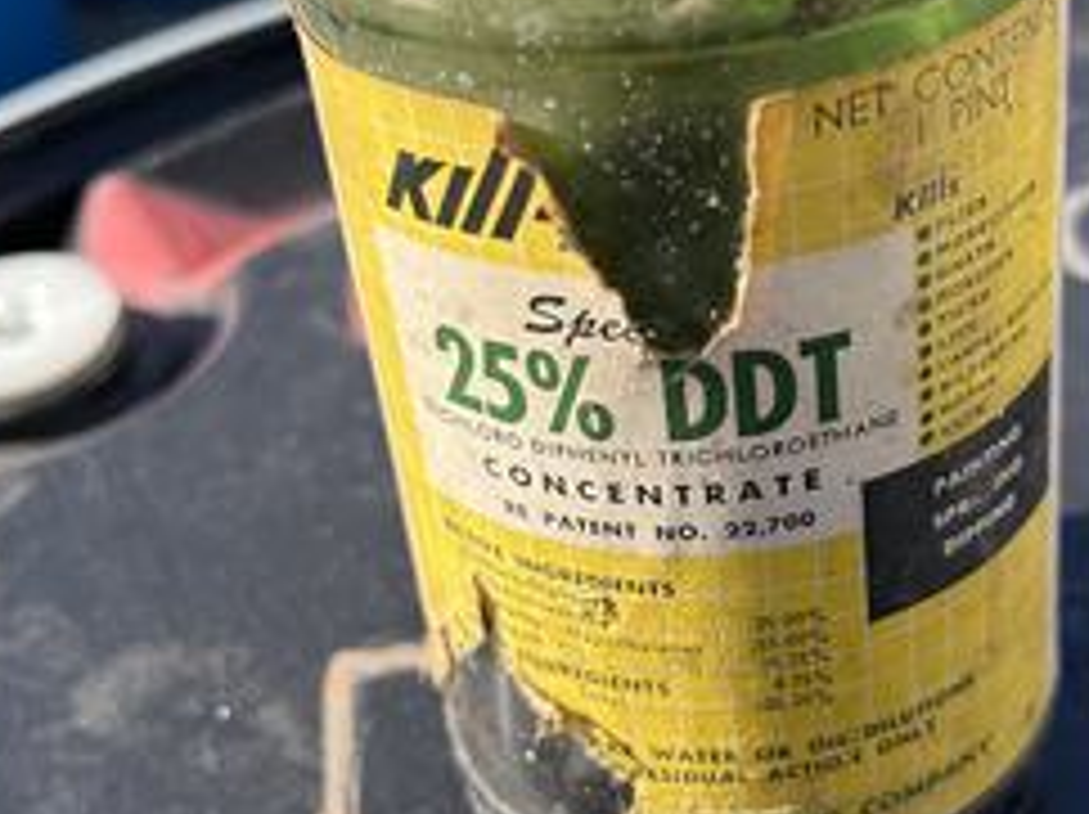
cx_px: 621
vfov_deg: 33.4
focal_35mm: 43
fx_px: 1351
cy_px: 315
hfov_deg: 43.8
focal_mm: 5.7
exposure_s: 1/1838
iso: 50
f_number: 1.5
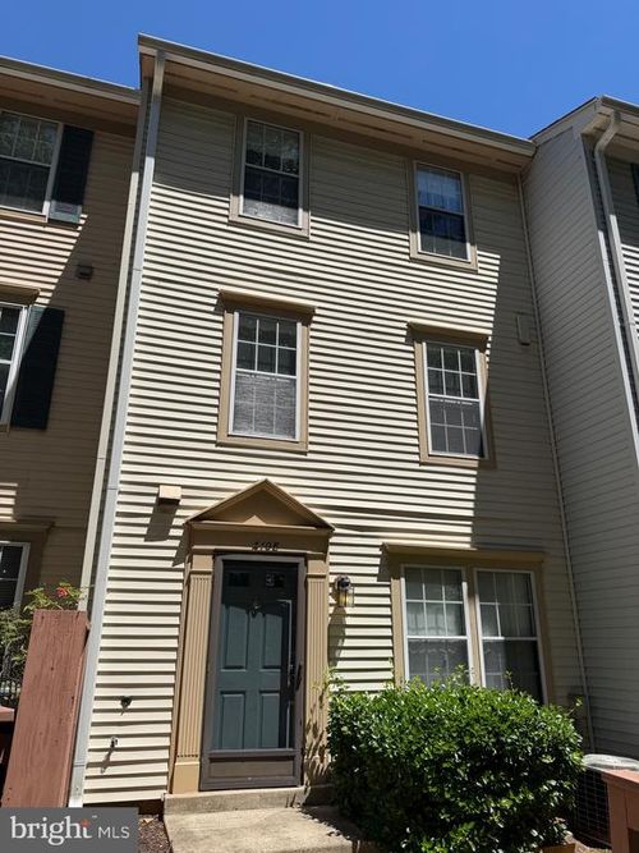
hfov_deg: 56.8
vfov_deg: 71.6
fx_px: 591
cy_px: 426
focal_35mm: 24
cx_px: 320
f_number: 1.78
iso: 80
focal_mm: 6.76
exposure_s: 1/5714
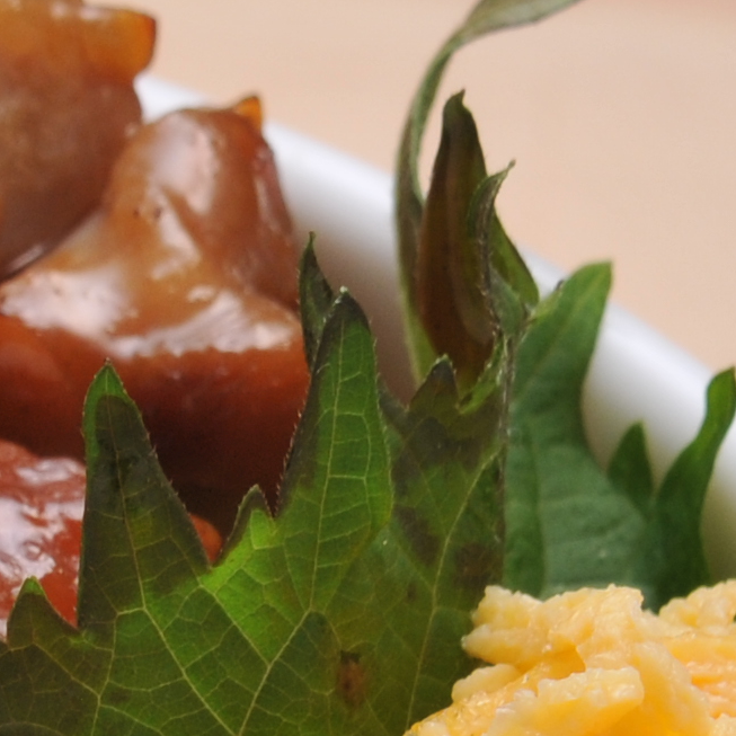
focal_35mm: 502
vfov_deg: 3.5
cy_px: 1192
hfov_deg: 3.5
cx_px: -647
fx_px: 12076
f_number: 9
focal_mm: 60
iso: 200
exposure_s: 1/200
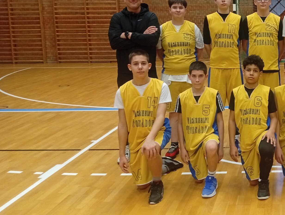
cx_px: 288
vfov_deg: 26.1
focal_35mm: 56
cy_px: 75
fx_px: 462
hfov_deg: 31.6
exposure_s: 1/33.3
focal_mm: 3.98
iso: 439
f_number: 1.8
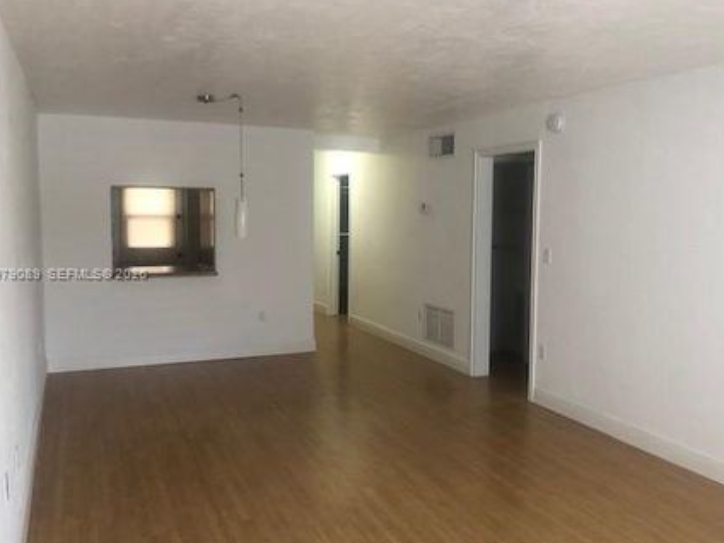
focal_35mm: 33
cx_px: 391
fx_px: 690
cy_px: 274
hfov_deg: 55.3
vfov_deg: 42.9
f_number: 1.8
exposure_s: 1/20
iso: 40
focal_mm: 3.99
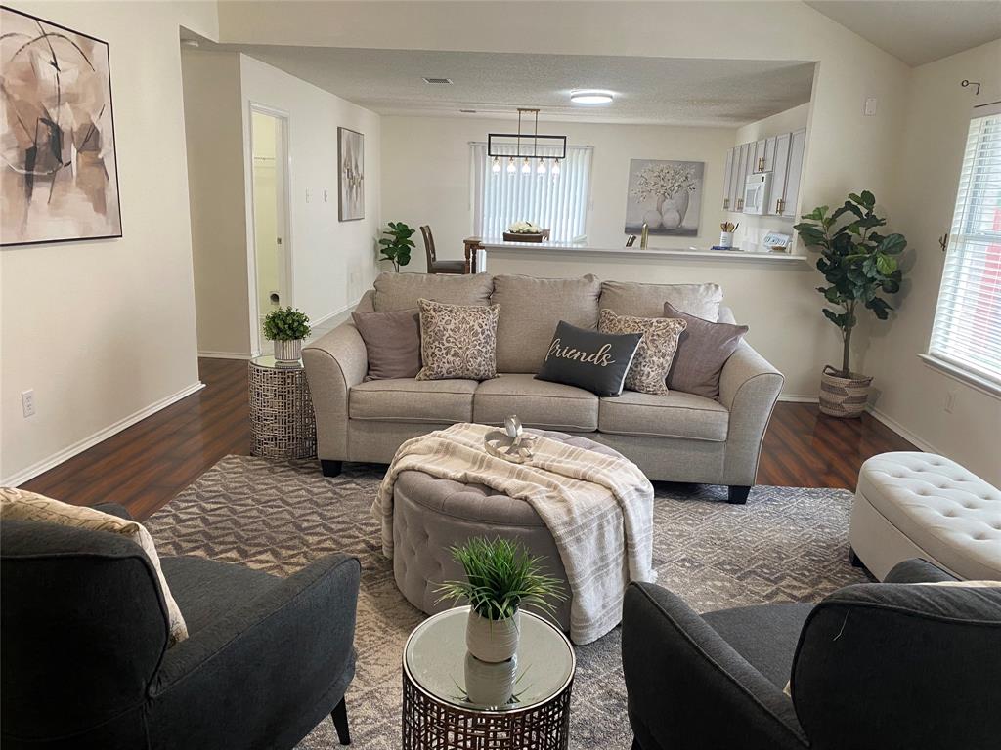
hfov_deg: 67.3
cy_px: 375
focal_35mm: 26
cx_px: 500
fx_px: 752
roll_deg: -2.0
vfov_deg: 53.1
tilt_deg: -11.2
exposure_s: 1/60
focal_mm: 4.25
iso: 160
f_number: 1.8
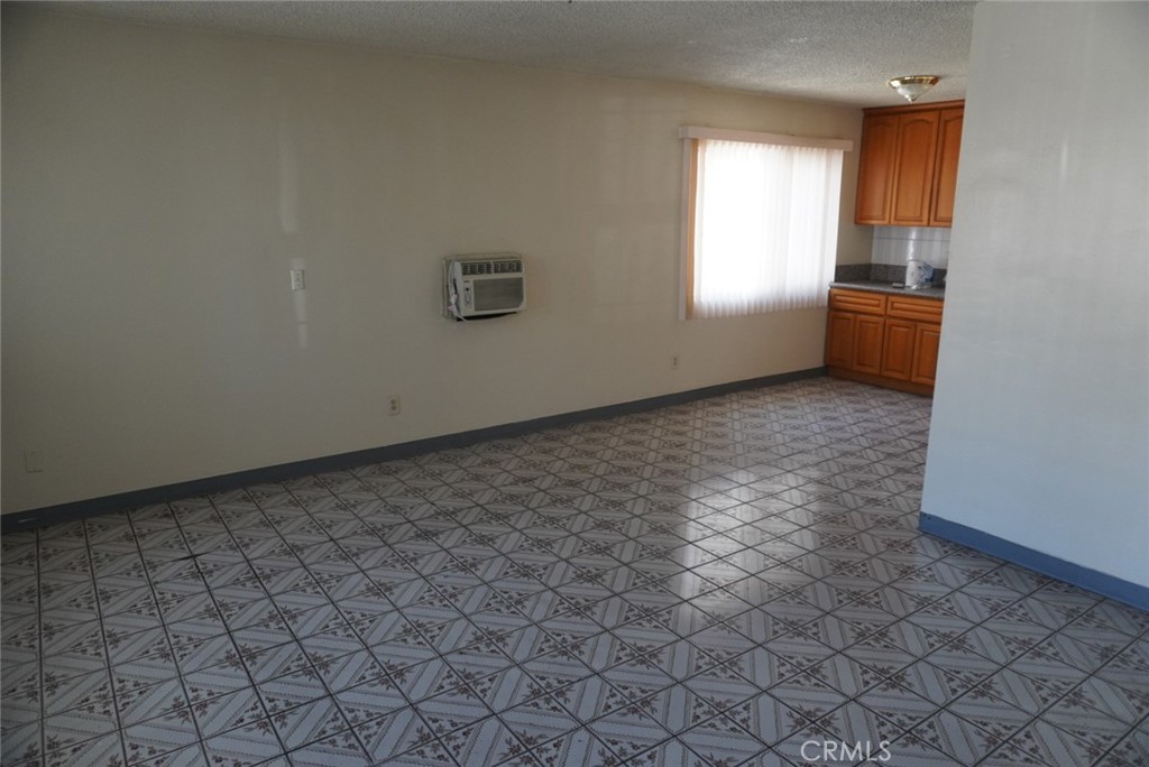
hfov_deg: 73.7
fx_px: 766
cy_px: 384
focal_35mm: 24
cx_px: 574
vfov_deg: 53.2
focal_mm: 16
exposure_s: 1/160
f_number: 4
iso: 800
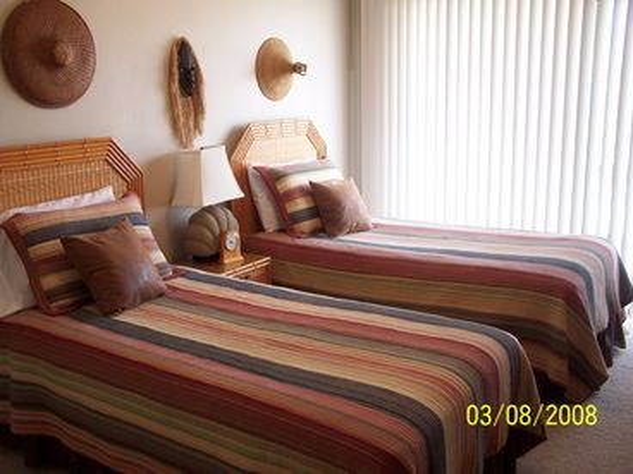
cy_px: 237
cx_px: 316
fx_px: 695
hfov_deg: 49.0
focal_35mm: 38
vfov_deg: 37.7
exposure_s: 1/30
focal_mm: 6.3
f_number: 2.8
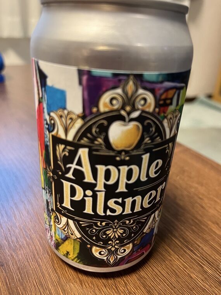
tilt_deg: -27.1
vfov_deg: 67.3
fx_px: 221
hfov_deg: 53.1
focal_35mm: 26
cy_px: 148
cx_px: 110
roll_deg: -4.3
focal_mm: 5.1
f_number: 1.6
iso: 250
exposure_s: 1/60
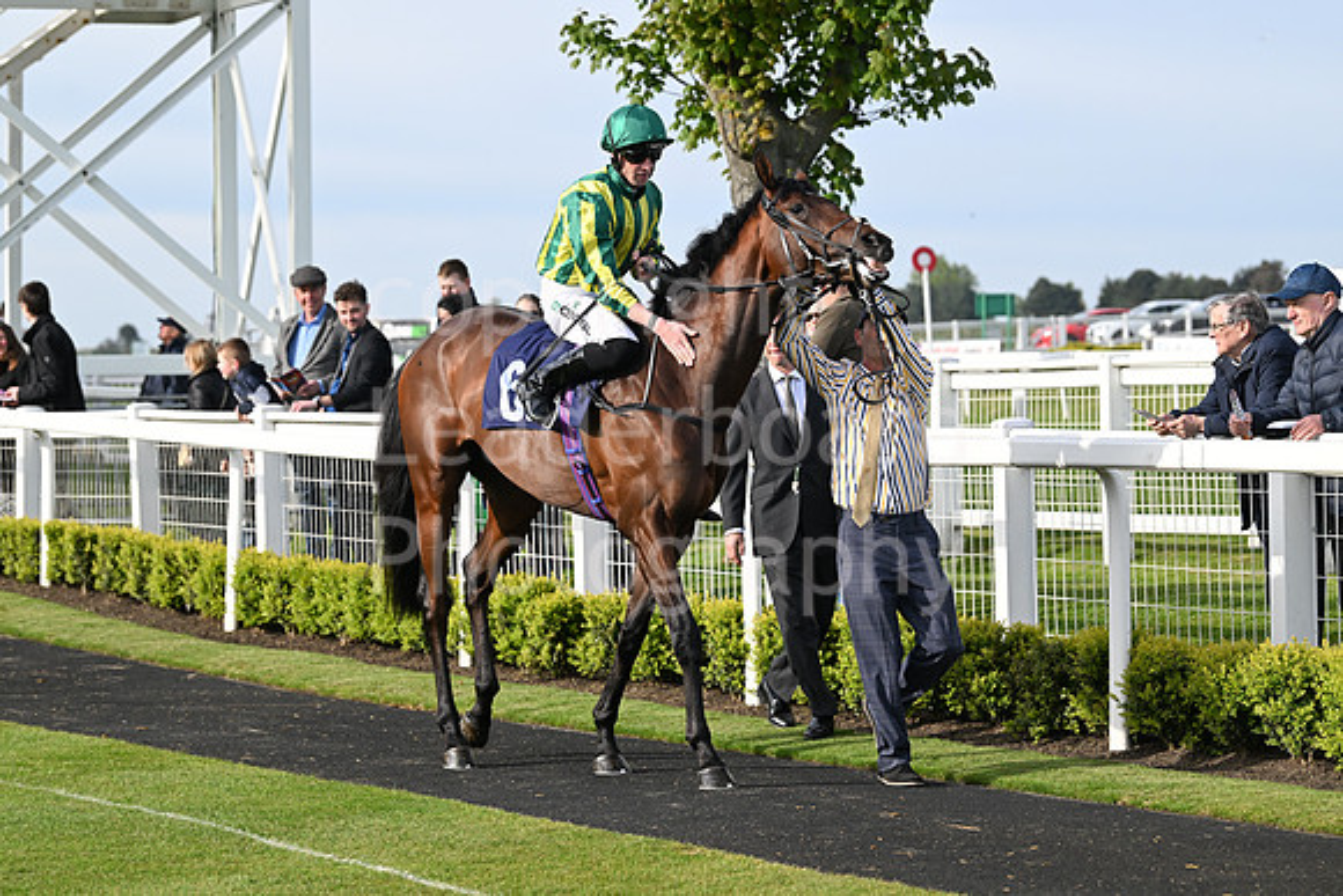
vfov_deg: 11.0
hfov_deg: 16.4
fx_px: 4664
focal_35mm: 125
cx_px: 672
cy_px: 448
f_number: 5.6
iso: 800
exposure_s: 1/2500
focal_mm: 125
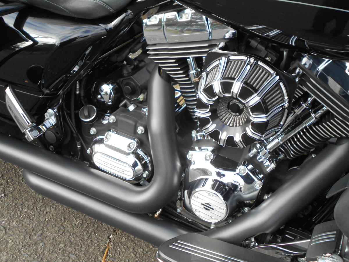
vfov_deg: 32.9
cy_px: 131
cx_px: 174
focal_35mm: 44
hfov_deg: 42.9
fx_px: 444
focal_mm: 7.7
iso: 180
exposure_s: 1/250
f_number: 4.2
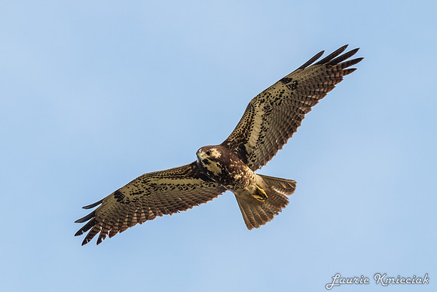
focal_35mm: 889
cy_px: 172
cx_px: 179
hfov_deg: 2.3
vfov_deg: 1.5
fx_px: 10794
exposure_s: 1/1600
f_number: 11
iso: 900
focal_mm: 500
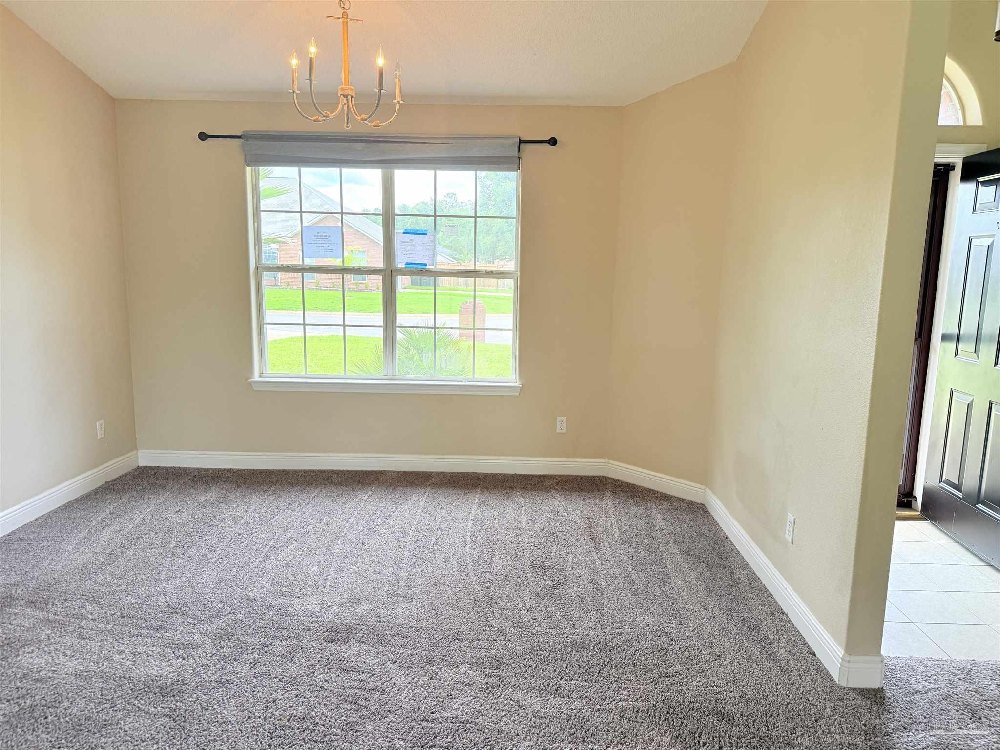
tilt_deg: -10.2
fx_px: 693
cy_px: 375
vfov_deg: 56.8
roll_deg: -1.3
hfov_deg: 71.6
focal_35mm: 24
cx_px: 500
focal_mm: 6.76
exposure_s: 1/228
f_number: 1.78
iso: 125
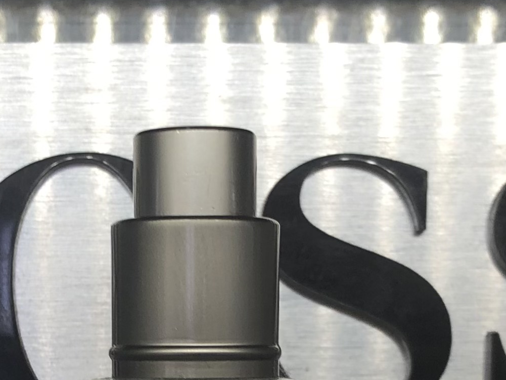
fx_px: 1608
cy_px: 521
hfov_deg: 17.8
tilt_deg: -4.6
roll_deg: +0.2
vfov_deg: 12.9
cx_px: 142
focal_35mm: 110
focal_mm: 4
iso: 25
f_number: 1.8
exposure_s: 1/98
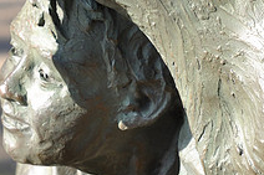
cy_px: -29
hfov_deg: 7.2
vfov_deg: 4.8
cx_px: 19
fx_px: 2103
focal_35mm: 287
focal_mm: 70
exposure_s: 1/320
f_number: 5
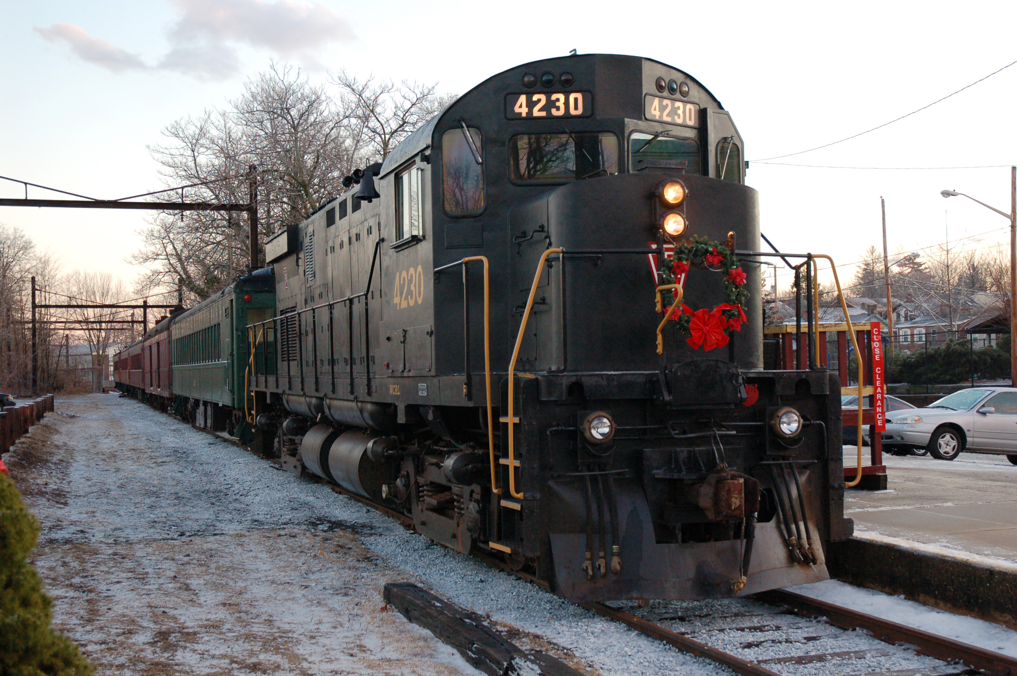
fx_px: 1312
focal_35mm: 46
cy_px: 338
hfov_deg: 42.4
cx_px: 508
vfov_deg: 28.9
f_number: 4.5
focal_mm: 31
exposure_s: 1/100
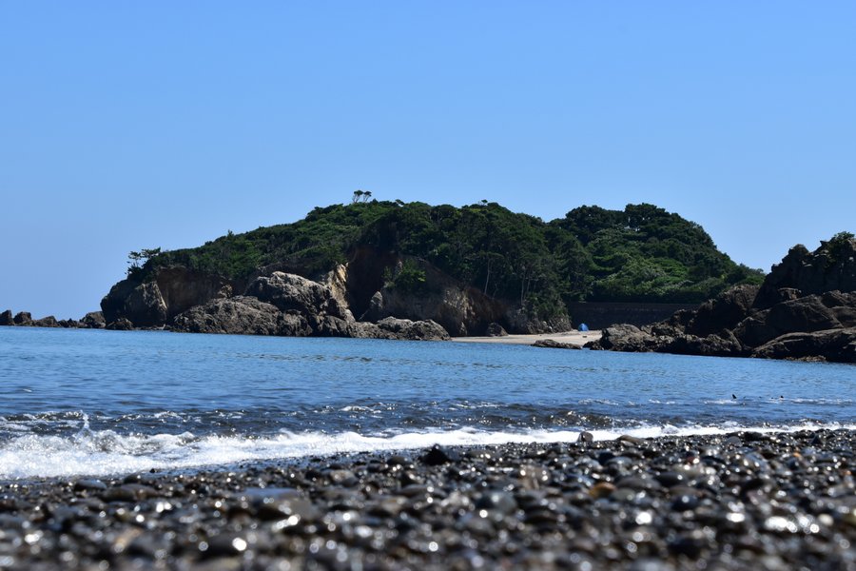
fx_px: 2069
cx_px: 428
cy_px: 286
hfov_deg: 23.4
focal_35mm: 87
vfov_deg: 15.7
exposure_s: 1/500
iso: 360
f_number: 11
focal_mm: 58
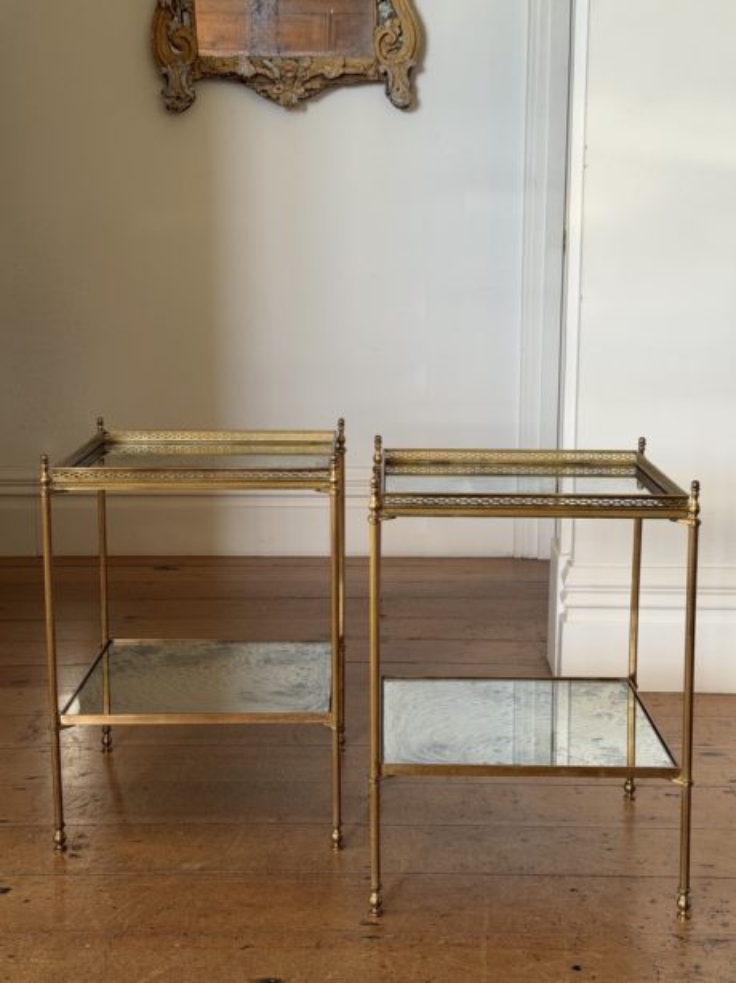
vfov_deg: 39.7
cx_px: 368
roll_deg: -0.9
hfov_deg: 30.2
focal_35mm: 48
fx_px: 1362
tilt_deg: -10.9
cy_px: 492
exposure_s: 1/121
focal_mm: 6.76
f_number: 1.78
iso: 80
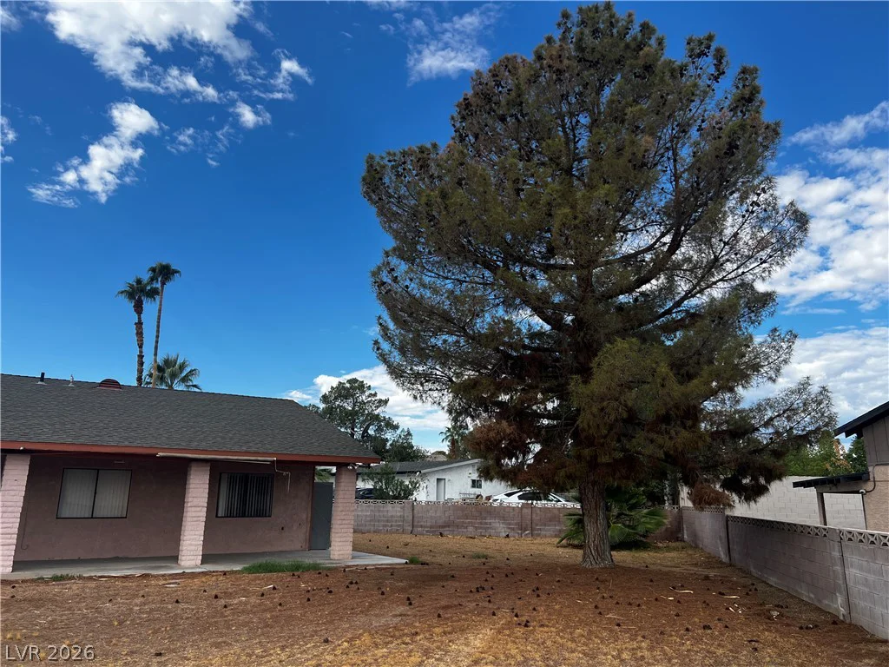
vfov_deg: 53.1
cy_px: 334
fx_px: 668
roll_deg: -1.5
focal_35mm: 26
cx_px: 444
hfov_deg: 67.3
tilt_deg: +14.7
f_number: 1.5
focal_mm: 5.7
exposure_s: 1/2457
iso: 50
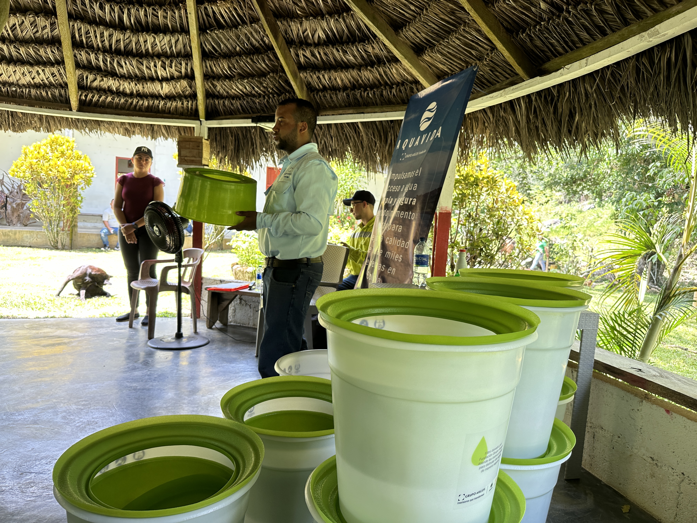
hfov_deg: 71.6
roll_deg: -3.8
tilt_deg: -4.2
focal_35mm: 24
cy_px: 262
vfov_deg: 56.8
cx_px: 348
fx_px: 483
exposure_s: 1/142
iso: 64
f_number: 1.78
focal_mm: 6.86
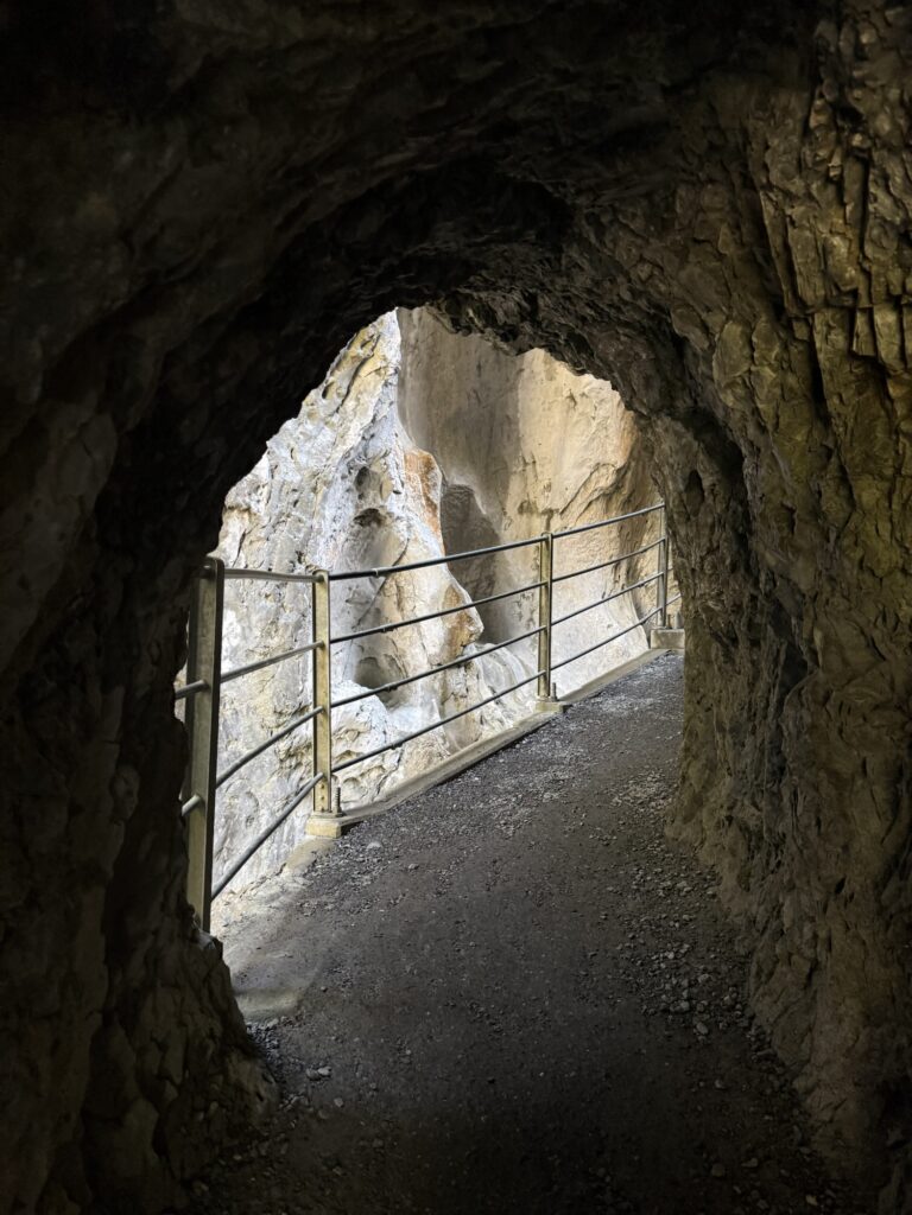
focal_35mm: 24
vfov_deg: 71.6
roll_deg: -2.5
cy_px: 608
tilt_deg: +3.1
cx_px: 456
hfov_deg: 56.8
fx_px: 843
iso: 250
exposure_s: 1/60
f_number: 1.78
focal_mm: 6.76
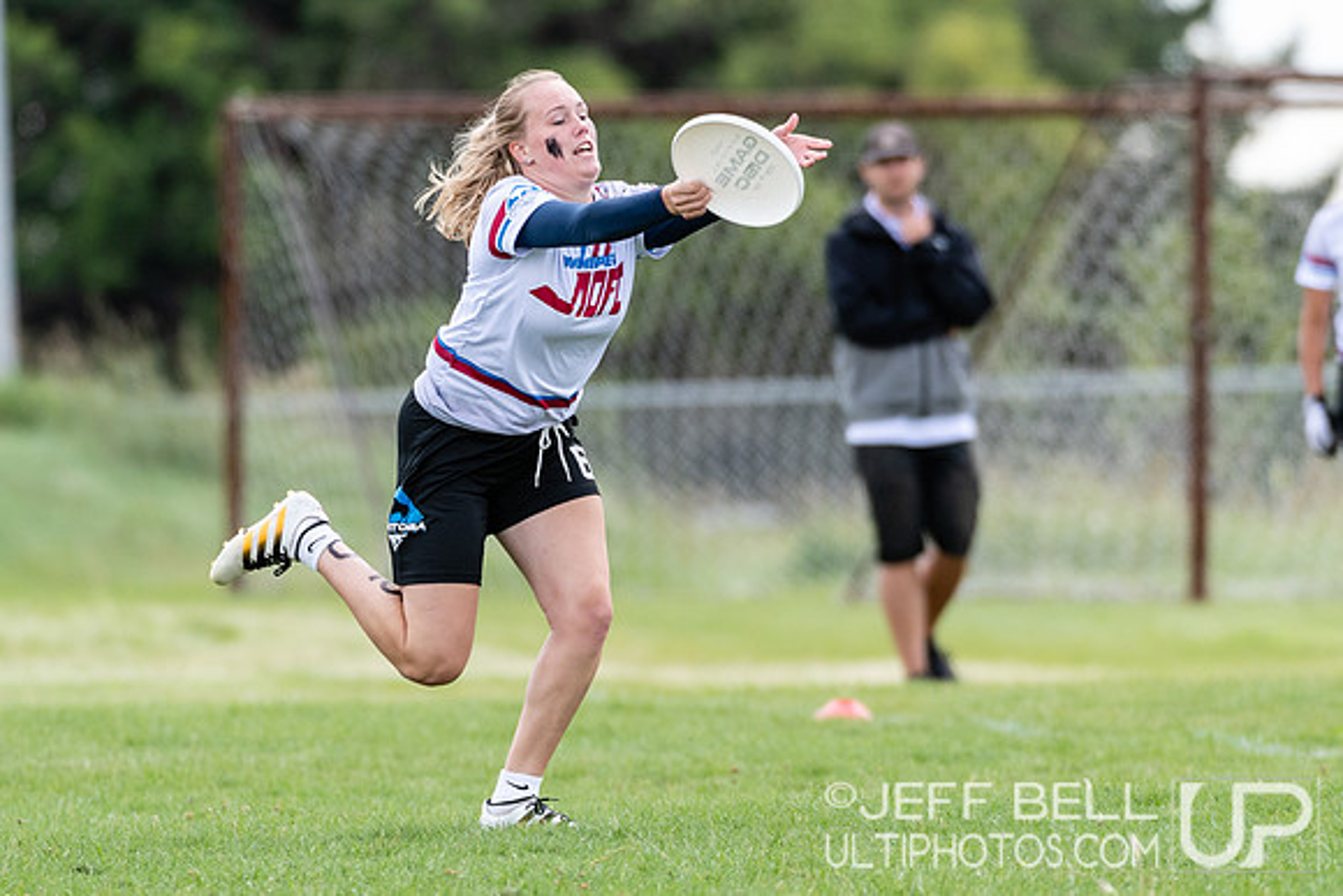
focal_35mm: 701
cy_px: 382
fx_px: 26174
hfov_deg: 2.9
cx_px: 652
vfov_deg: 2.0
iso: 360
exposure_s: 1/1250
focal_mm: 340
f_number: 4
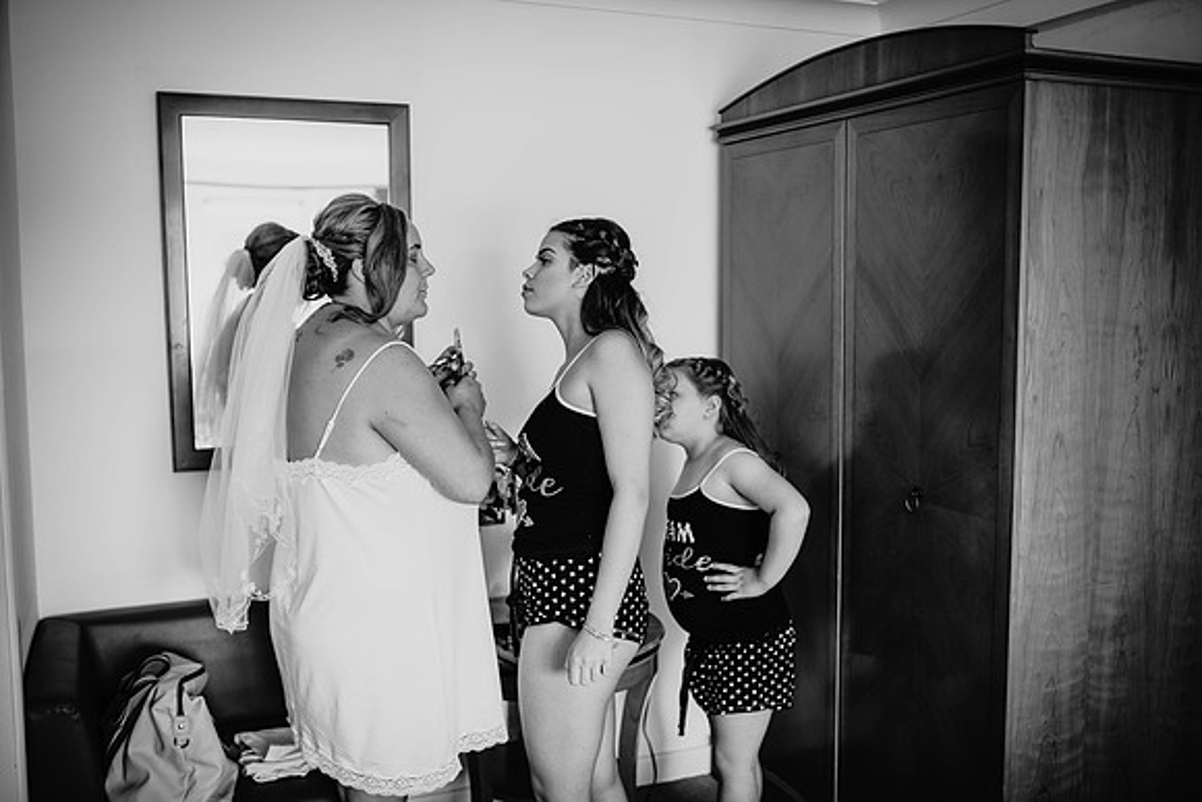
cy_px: 401
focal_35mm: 35
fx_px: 1169
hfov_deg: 54.4
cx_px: 601
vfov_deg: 37.9
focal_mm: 35
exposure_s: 1/250
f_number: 2
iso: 400
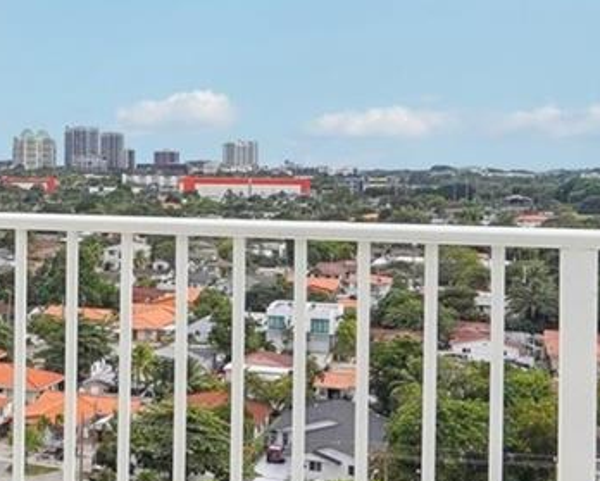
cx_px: -324
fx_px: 1226
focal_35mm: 69
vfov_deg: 22.0
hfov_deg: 22.2
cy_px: 129
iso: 400
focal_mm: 16
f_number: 9
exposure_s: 1/2500
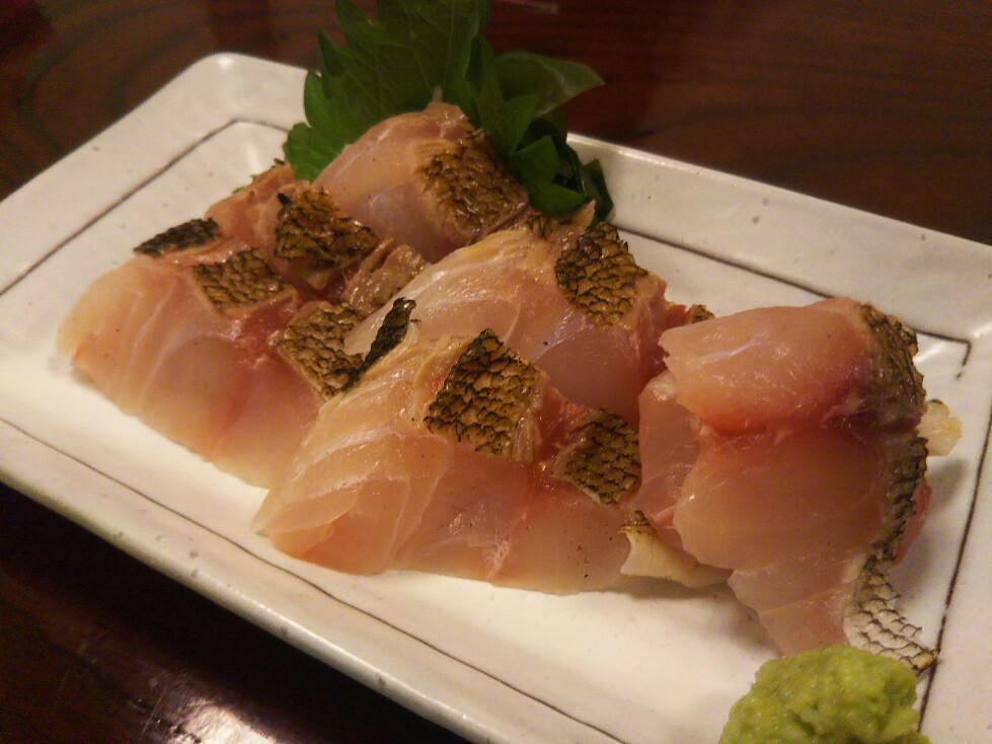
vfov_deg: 46.8
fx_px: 860
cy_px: 372
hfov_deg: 60.0
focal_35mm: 30
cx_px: 496
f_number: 2.2
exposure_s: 1/33
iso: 200
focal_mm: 4
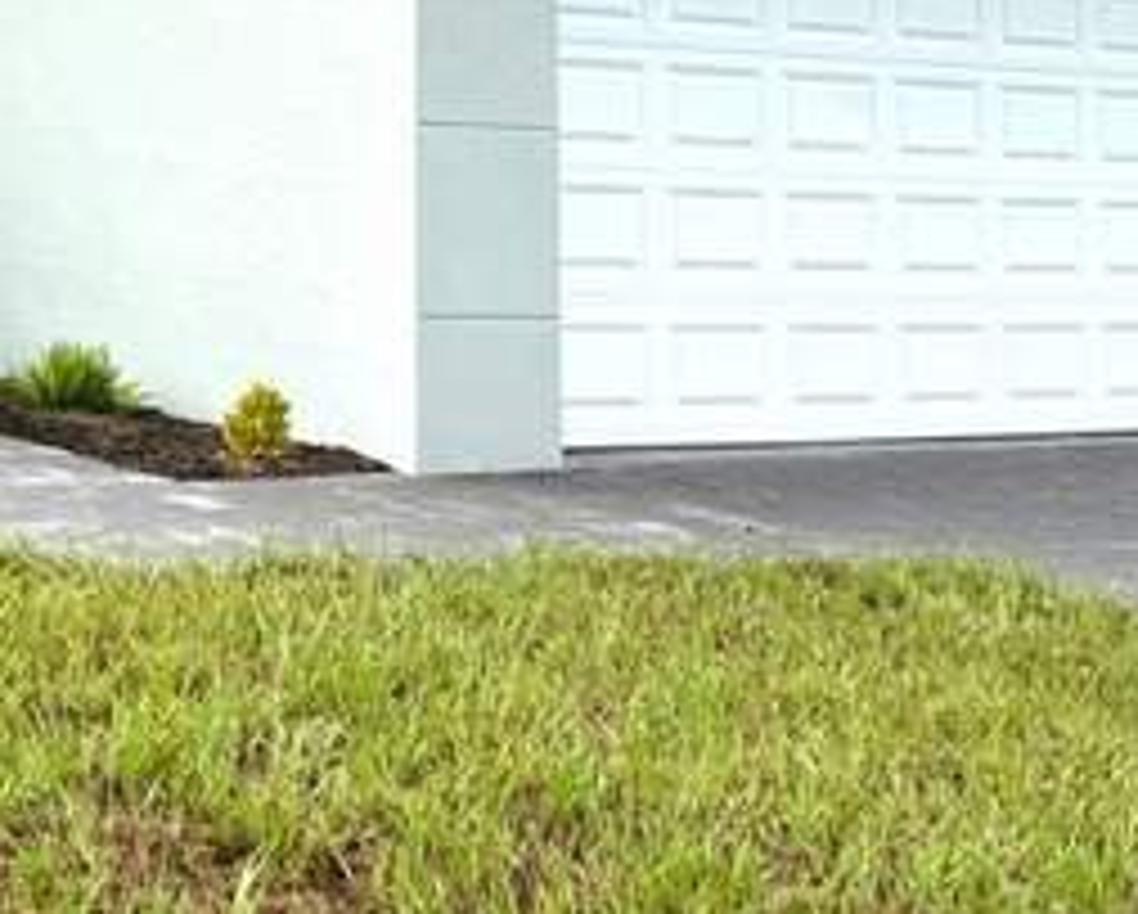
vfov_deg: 19.8
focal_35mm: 74
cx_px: -76
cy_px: -108
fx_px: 2495
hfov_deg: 24.2
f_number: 1.78
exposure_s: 1/7353
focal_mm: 6.76
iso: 80
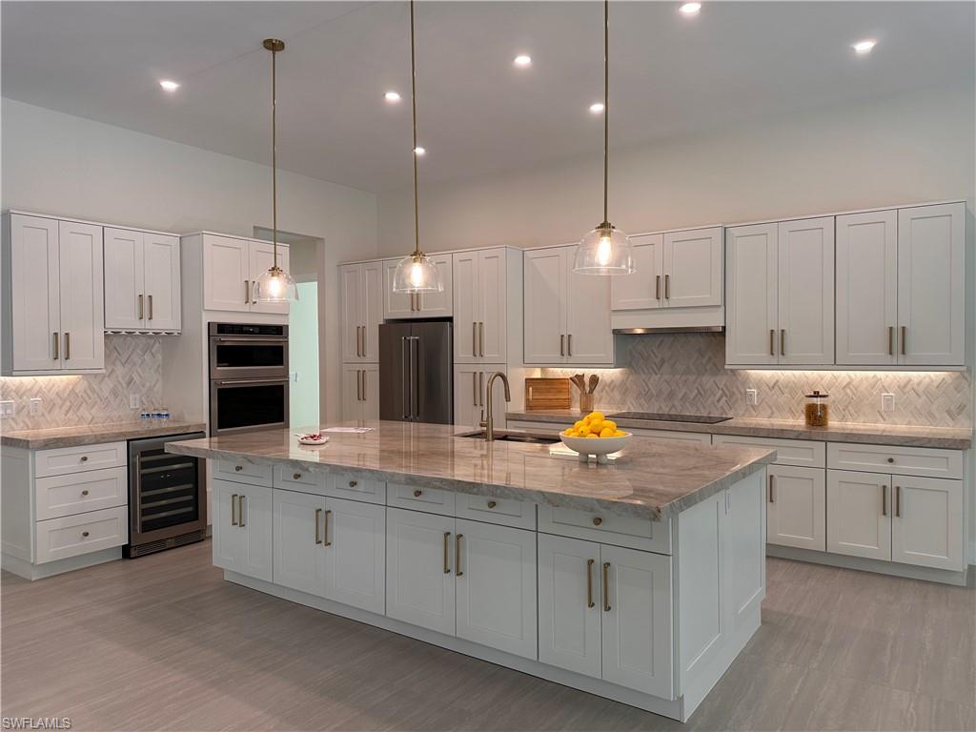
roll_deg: +0.5
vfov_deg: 56.8
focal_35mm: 24
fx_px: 677
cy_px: 366
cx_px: 488
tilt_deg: -1.0
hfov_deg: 71.6
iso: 125
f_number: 1.78
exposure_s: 1/120
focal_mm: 6.86
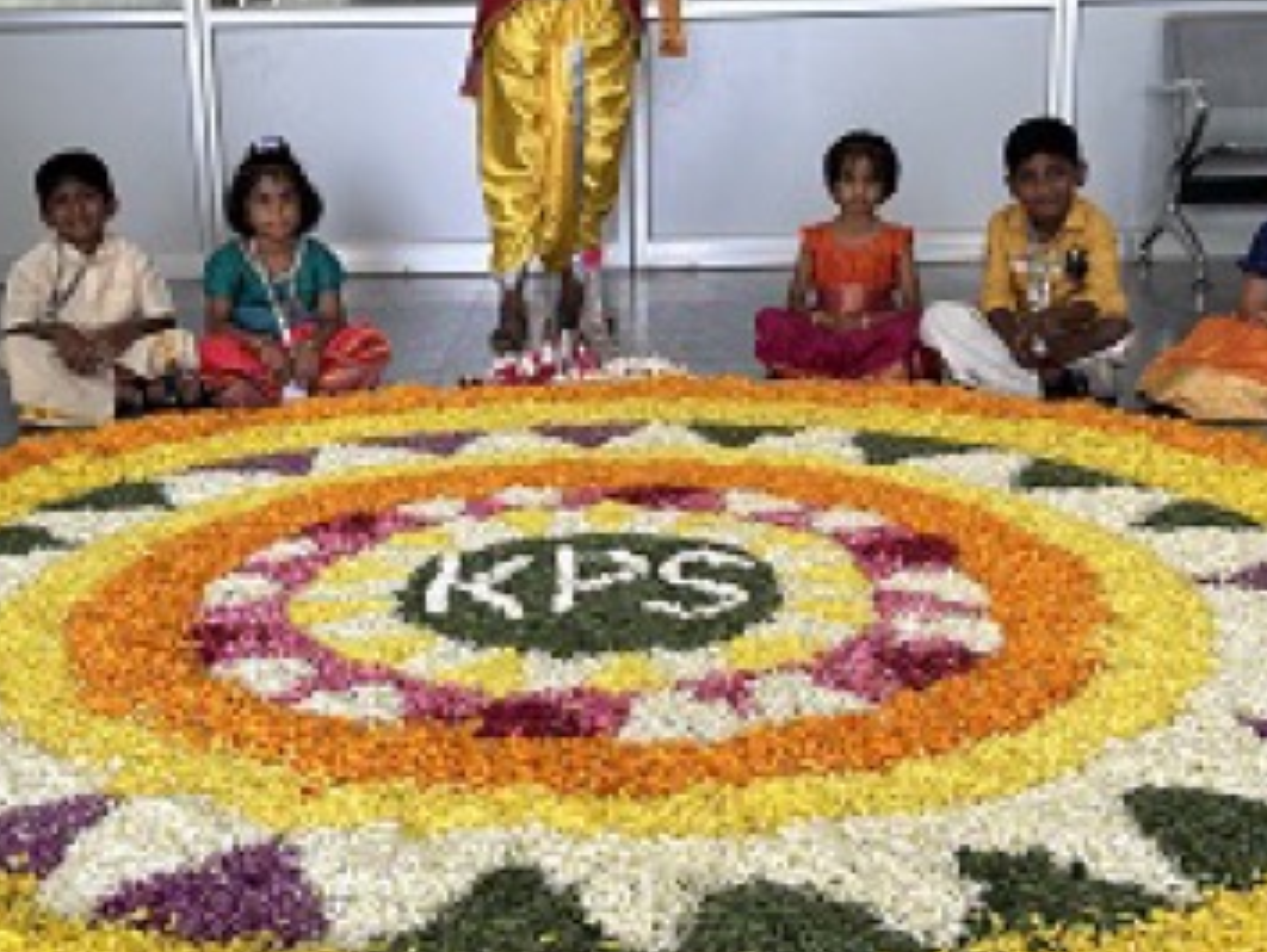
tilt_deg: -12.9
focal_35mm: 47
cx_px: 562
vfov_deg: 30.9
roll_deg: +2.6
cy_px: 451
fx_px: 1721
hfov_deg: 40.4
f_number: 1.5
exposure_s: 1/100
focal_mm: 5.7
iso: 80
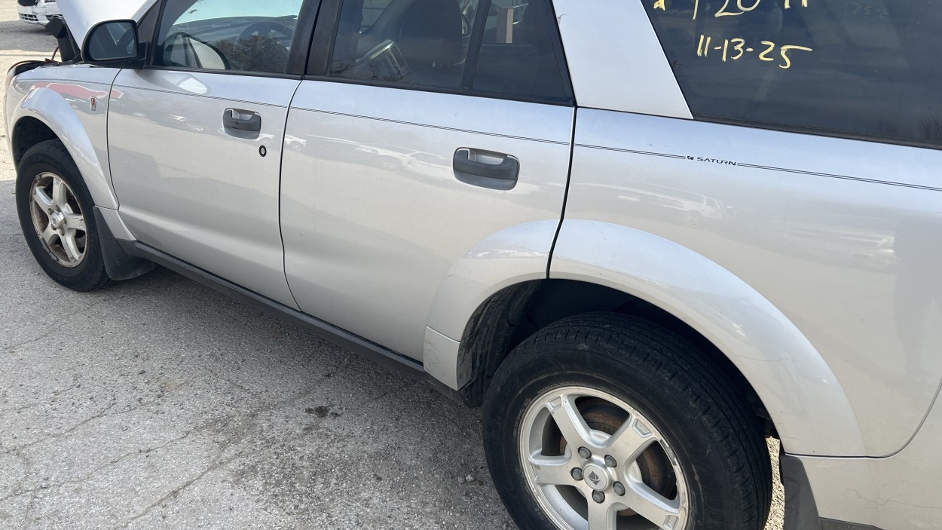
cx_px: 463
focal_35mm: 29
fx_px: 724
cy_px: 213
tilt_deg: -17.5
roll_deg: -1.4
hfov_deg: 66.1
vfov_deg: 40.0
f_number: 1.5
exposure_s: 1/1901
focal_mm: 5.7
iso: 50
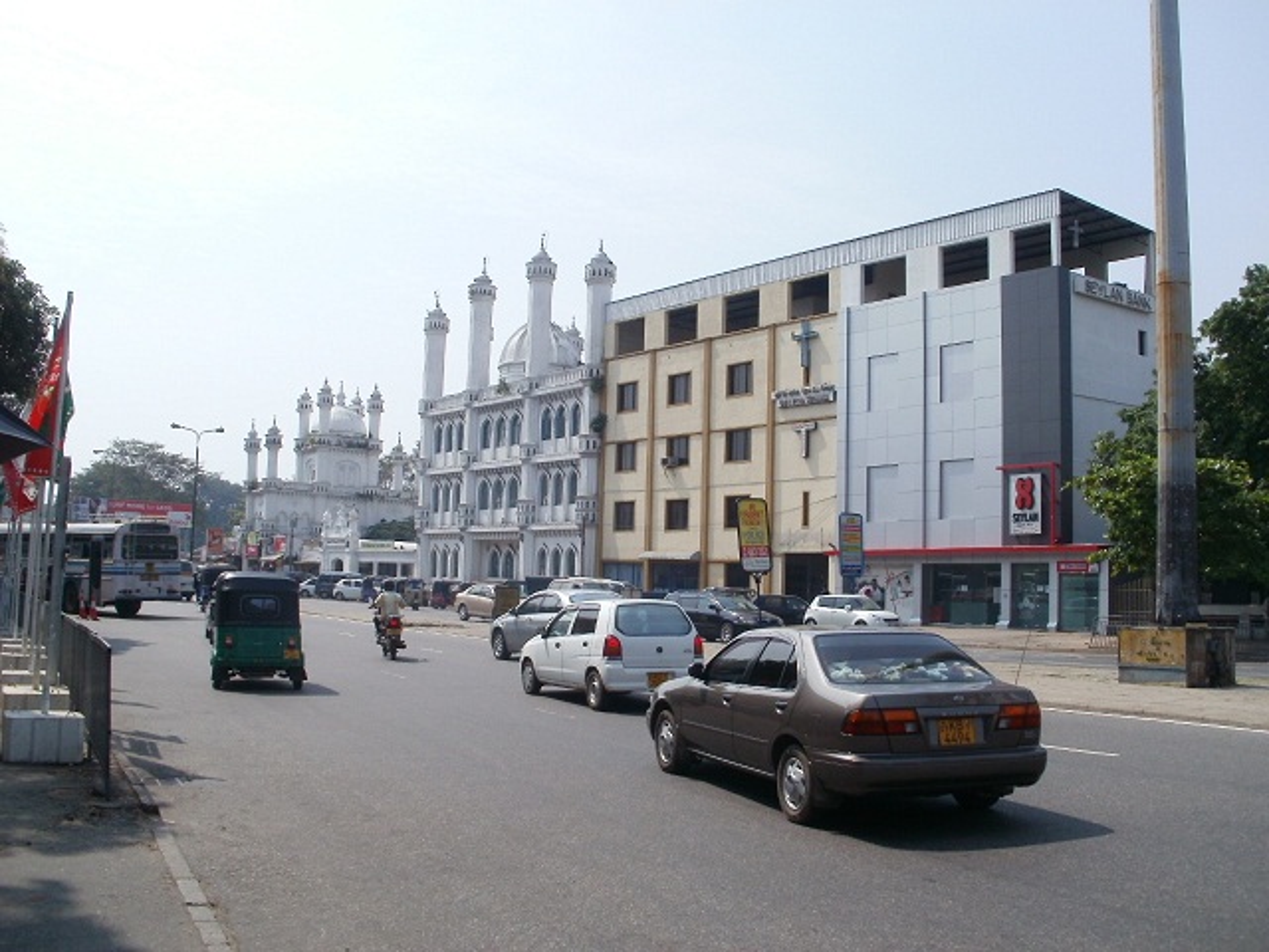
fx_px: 1320
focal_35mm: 36
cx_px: 634
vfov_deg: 39.7
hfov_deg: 51.4
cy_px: 476
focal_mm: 6.3
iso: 100
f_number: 5.6
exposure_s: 1/640
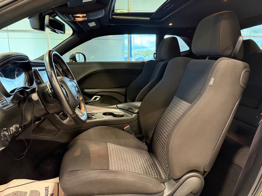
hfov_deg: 71.6
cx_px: 131
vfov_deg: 56.8
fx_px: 182
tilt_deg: -11.5
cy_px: 98
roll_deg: +0.2
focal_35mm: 24
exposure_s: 1/40
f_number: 1.78
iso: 640
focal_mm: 6.76
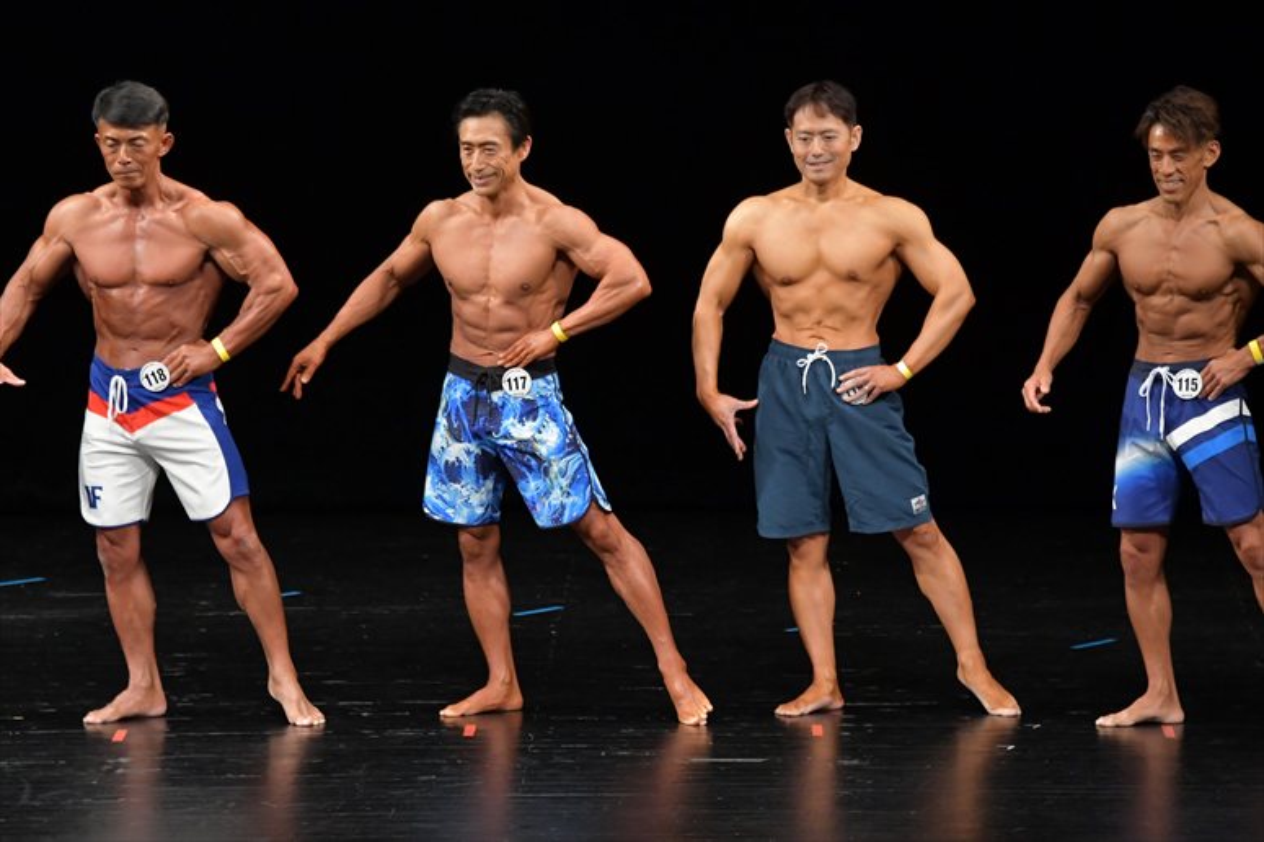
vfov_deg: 5.4
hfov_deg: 8.1
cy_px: 421
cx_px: 632
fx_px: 8949
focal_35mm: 255
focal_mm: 170
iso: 3200
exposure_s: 1/400
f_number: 5.6
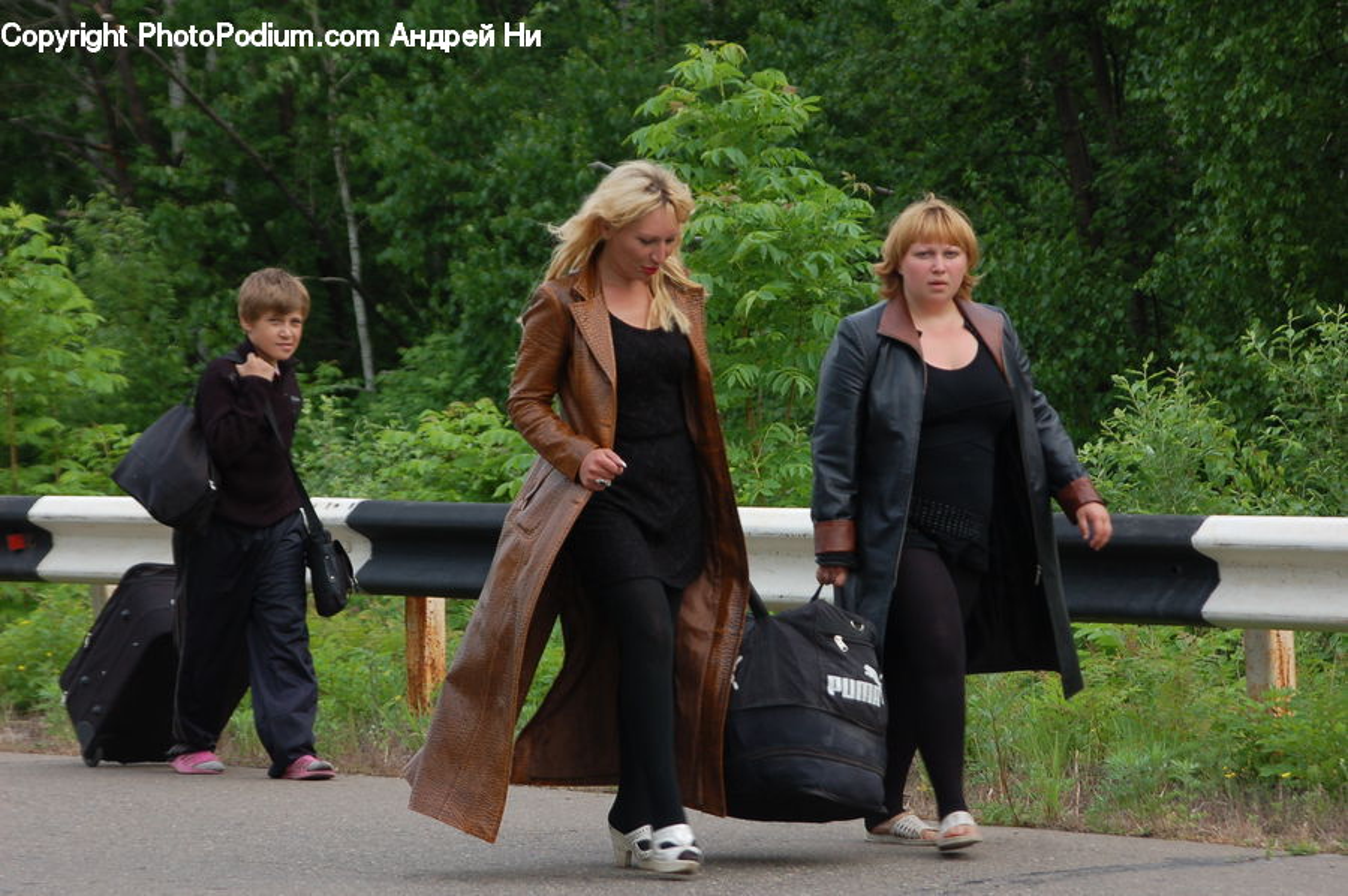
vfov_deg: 8.3
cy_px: 448
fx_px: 6172
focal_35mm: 165
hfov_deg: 12.5
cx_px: 674
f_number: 5.6
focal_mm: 110
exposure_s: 1/250
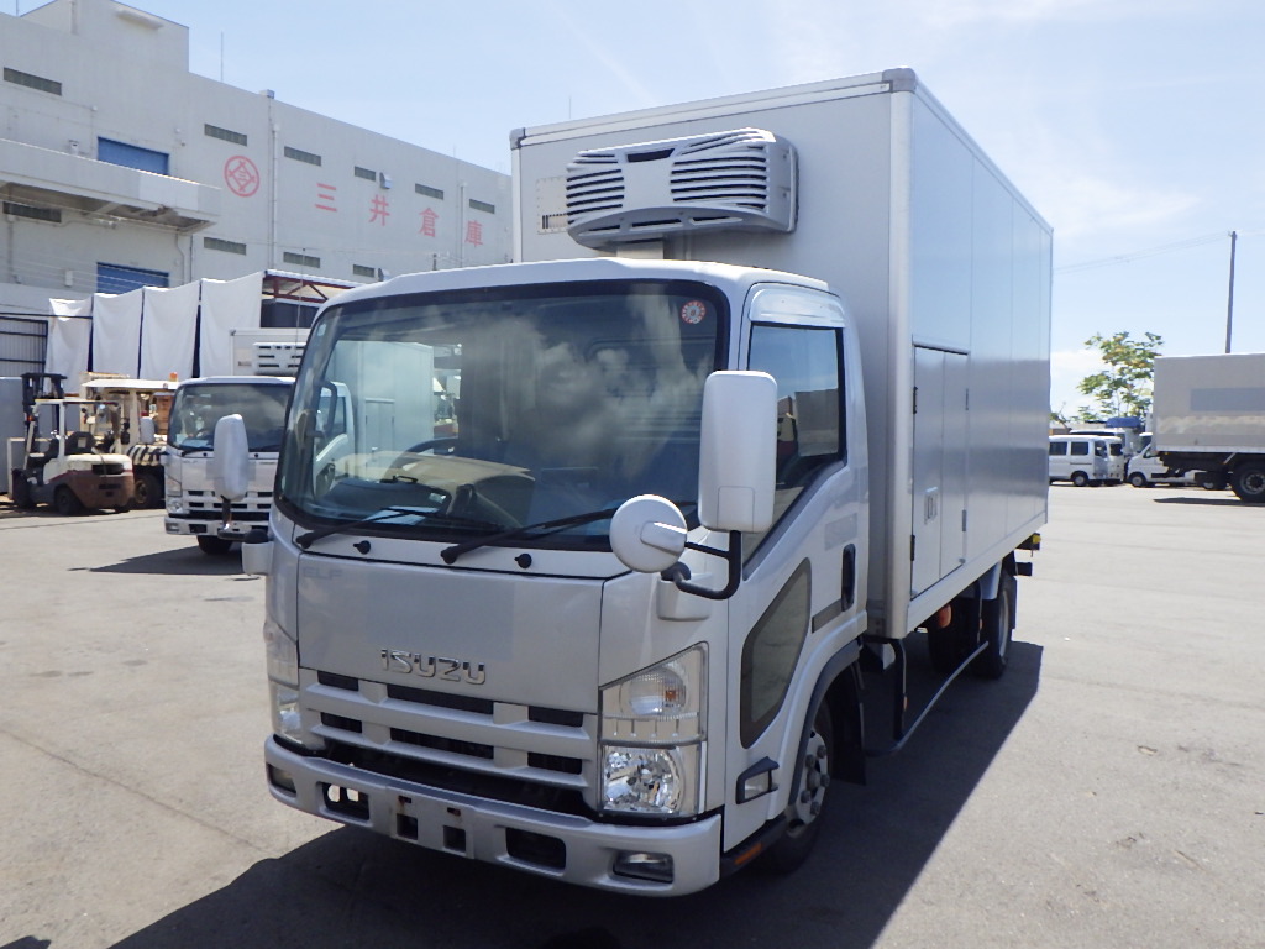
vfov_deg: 49.7
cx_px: 632
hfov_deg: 63.4
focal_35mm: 28
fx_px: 1023
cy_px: 474
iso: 250
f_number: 4.2
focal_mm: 5
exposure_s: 1/1250
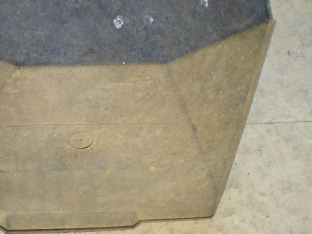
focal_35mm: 65
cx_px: 42
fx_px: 586
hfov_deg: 28.8
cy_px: 108
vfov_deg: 22.6
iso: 160
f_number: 3.1
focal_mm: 6.3
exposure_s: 1/50
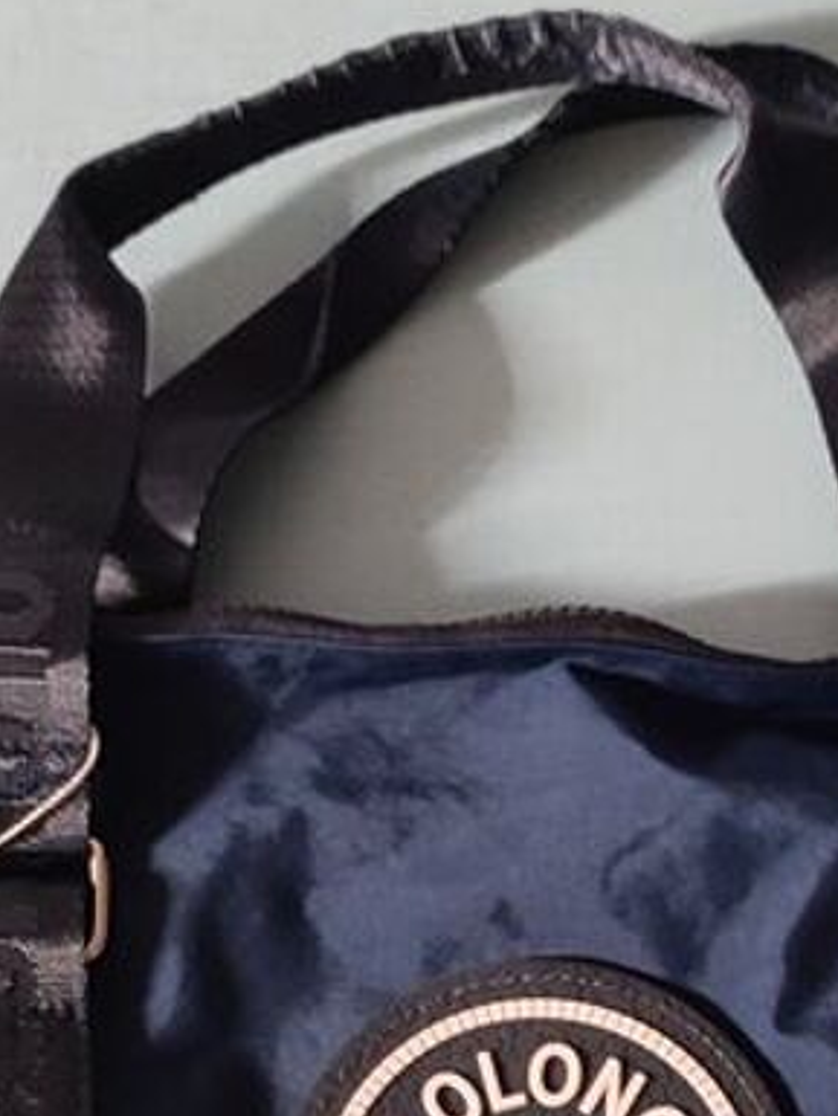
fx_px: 2678
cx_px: 560
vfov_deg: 22.7
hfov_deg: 17.7
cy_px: 1106
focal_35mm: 83
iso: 1737
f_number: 1.89
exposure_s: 1/17
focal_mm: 5.89
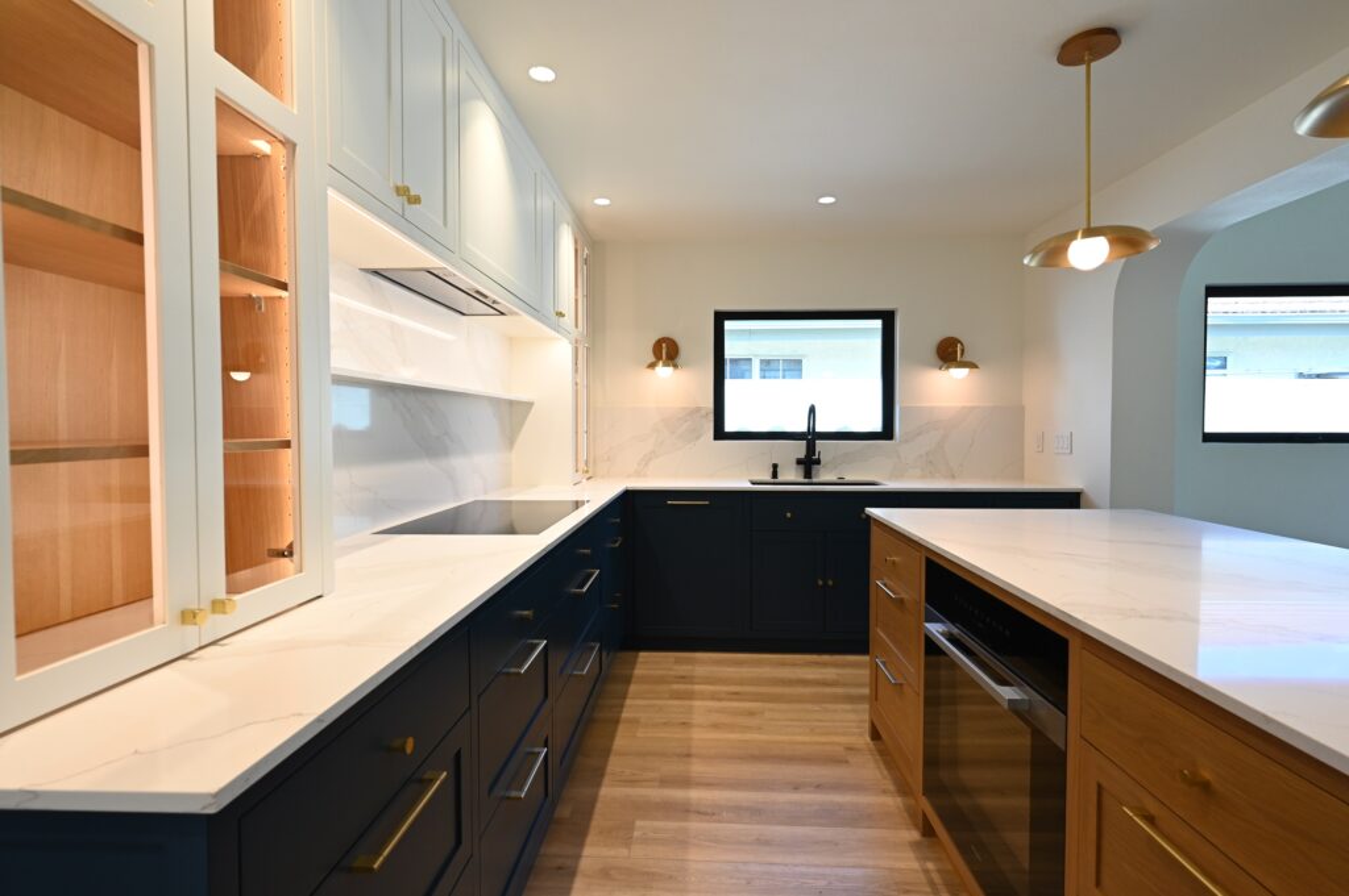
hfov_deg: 93.3
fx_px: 636
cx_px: 674
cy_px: 448
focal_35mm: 17
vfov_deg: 70.3
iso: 800
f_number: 7.1
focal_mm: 17
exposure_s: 1/60
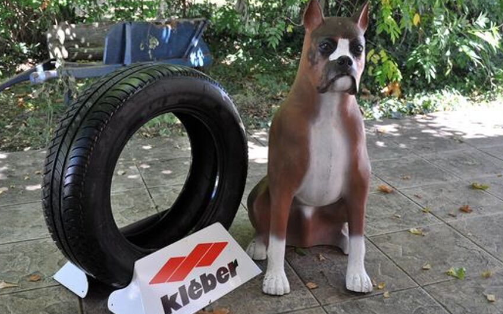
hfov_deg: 44.7
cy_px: 165
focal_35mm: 45
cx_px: 230
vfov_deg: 28.8
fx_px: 611
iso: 200
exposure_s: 1/30
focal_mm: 25
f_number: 5.6
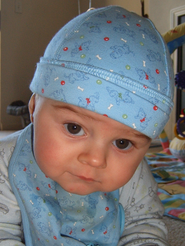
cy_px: 144
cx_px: 83
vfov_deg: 39.5
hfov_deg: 30.2
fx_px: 342
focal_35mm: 48
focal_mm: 6.2
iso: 141
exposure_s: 1/30
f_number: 2.9
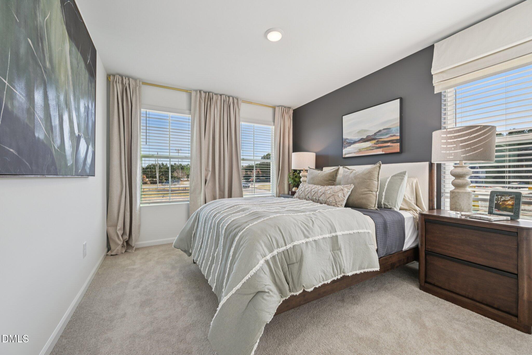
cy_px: 178
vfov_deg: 81.2
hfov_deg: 104.3
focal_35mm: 14
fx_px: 207
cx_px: 266
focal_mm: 14
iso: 100
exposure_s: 1/20
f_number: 8
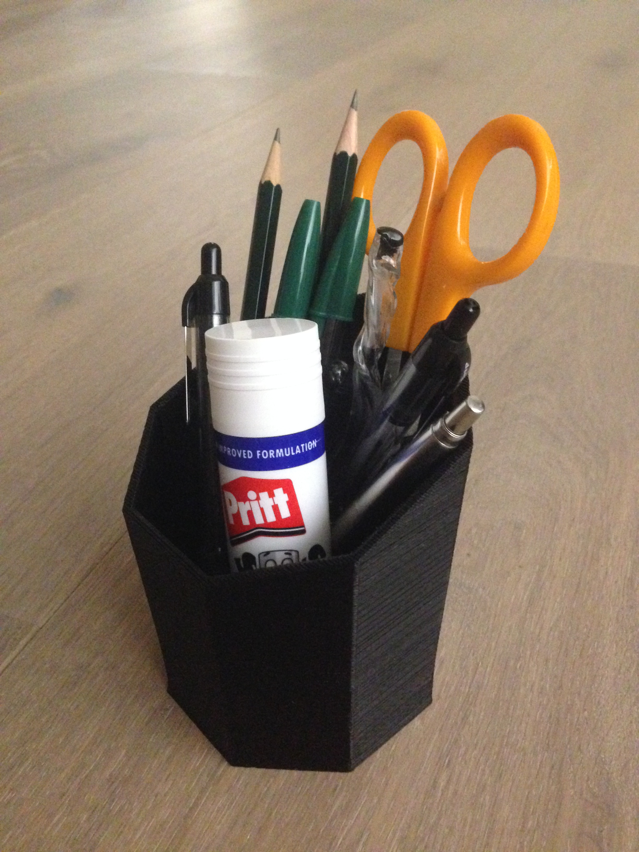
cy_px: 426
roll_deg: +1.1
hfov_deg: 42.9
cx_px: 320
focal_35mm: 33
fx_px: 812
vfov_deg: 55.4
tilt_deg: -32.4
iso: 800
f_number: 2.4
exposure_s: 1/15
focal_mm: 4.12
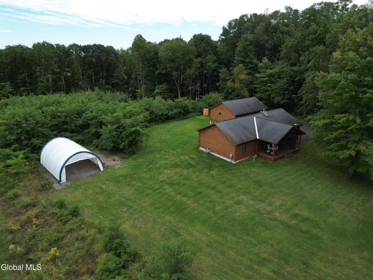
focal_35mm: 24
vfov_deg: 56.8
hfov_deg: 71.6
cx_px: 186
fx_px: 259
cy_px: 140
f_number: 1.7
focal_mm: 6.72
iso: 100
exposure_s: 1/1250
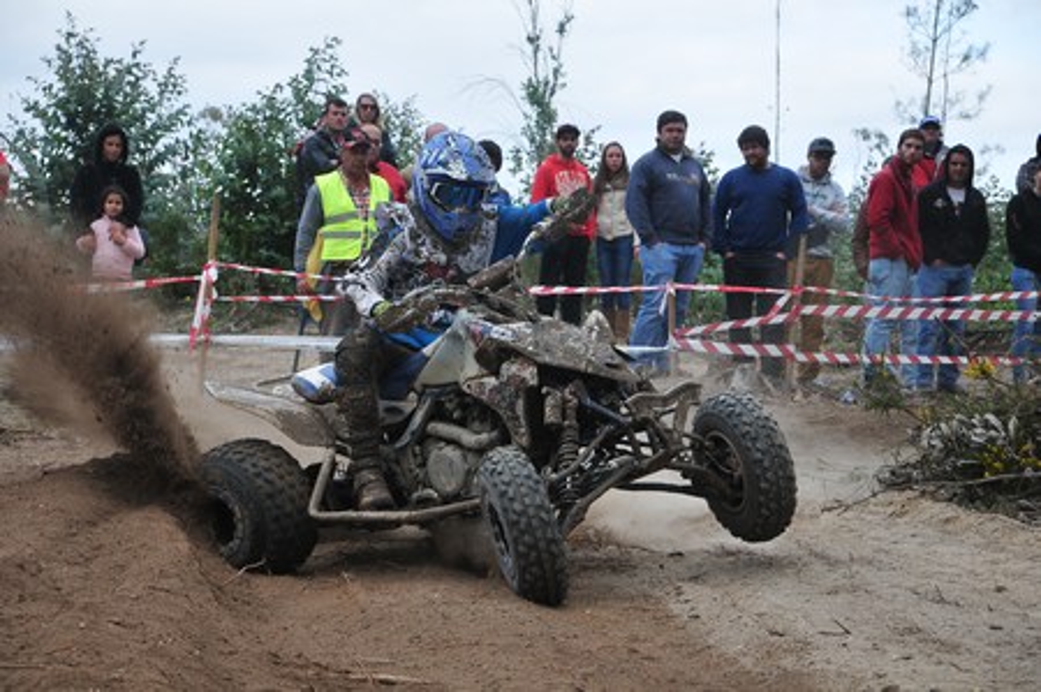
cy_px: 346
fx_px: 3466
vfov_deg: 11.4
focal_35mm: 120
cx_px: 520
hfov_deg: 17.1
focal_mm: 80
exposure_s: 1/500
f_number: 5.6
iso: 400
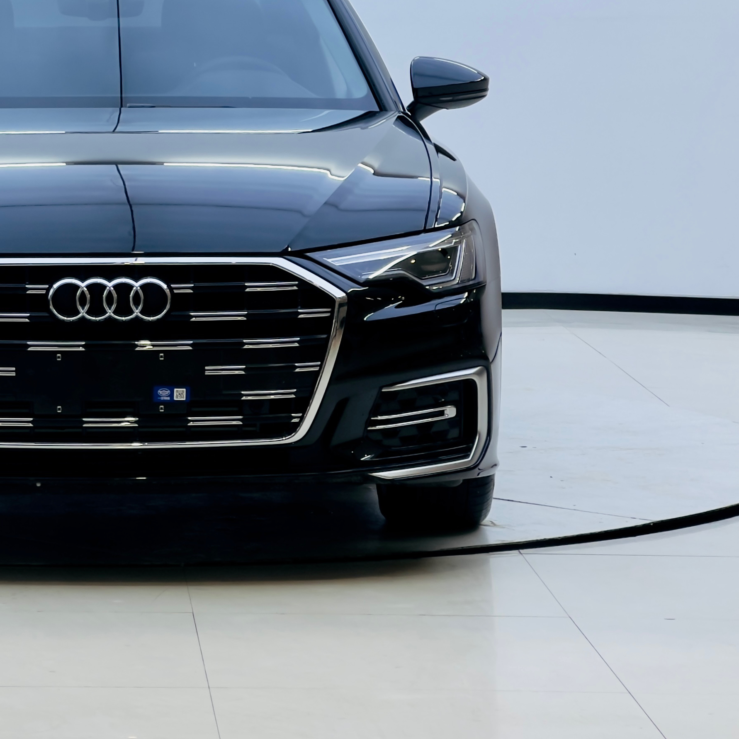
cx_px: 78
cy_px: 145
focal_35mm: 154
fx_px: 3720
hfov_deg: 11.3
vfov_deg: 11.3
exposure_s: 1/148
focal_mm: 9
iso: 32
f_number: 2.8
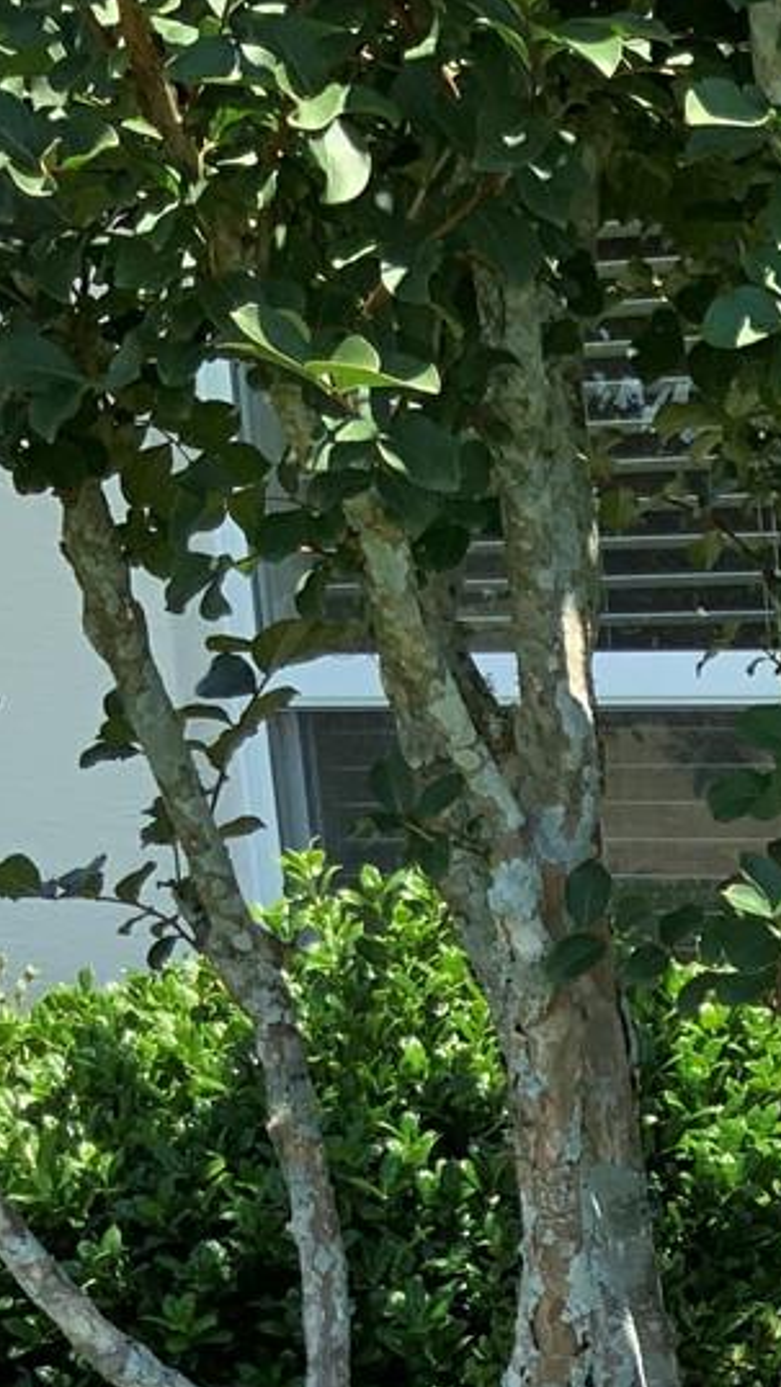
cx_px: 1518
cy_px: 1457
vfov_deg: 21.7
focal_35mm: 94
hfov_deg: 11.7
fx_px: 3457
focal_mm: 3
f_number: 1.8
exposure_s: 1/816
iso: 16
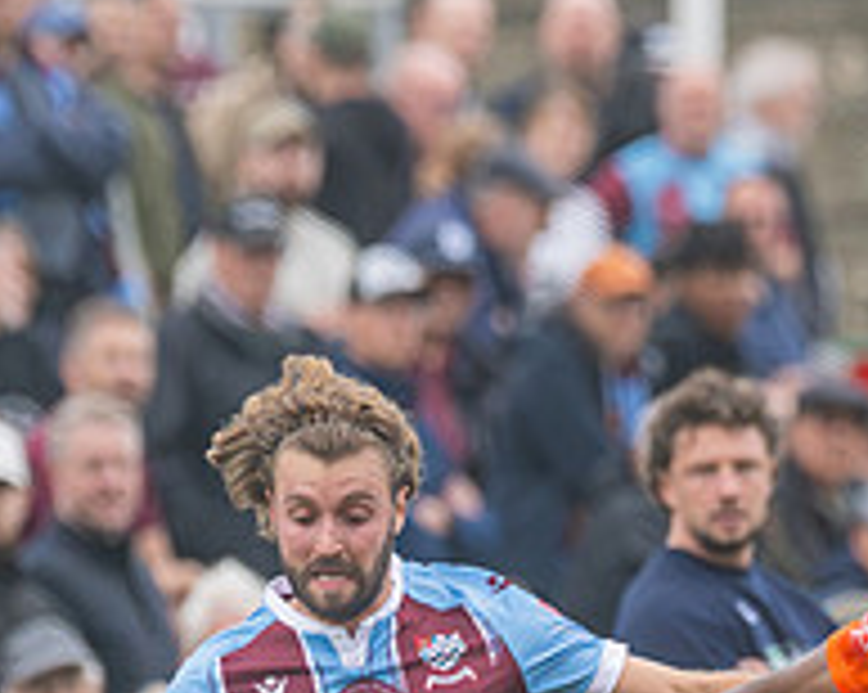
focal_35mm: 1571
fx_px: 40317
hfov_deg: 1.2
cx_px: 957
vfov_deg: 1.0
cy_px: 1104
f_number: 2.8
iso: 360
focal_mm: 250
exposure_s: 1/1250
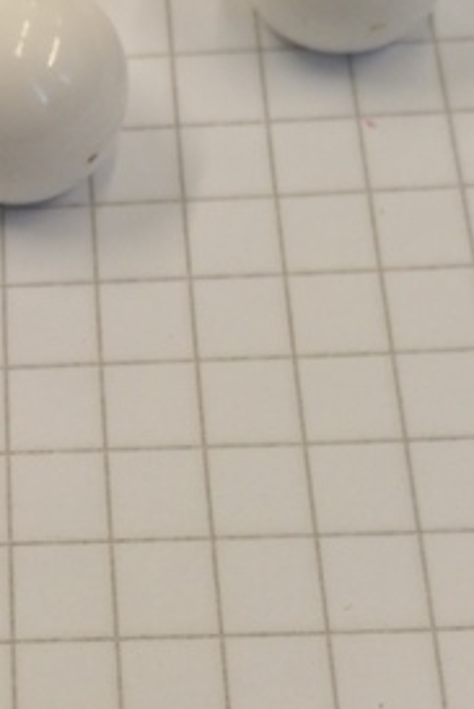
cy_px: 365
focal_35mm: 82
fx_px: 1617
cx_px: -52
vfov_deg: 24.7
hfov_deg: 16.2
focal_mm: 4.5
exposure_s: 1/50
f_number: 2.2
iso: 125
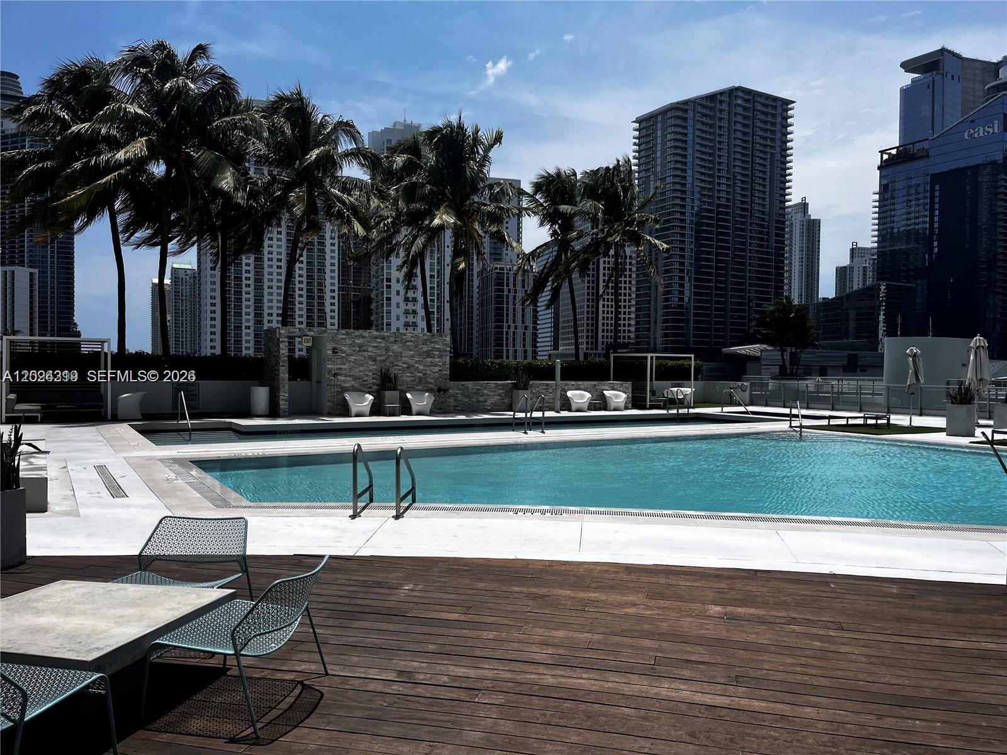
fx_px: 756
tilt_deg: -1.1
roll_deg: +1.2
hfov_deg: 67.3
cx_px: 504
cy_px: 378
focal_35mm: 26
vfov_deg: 53.1
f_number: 1.6
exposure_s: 1/6897
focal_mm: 5.1
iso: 50
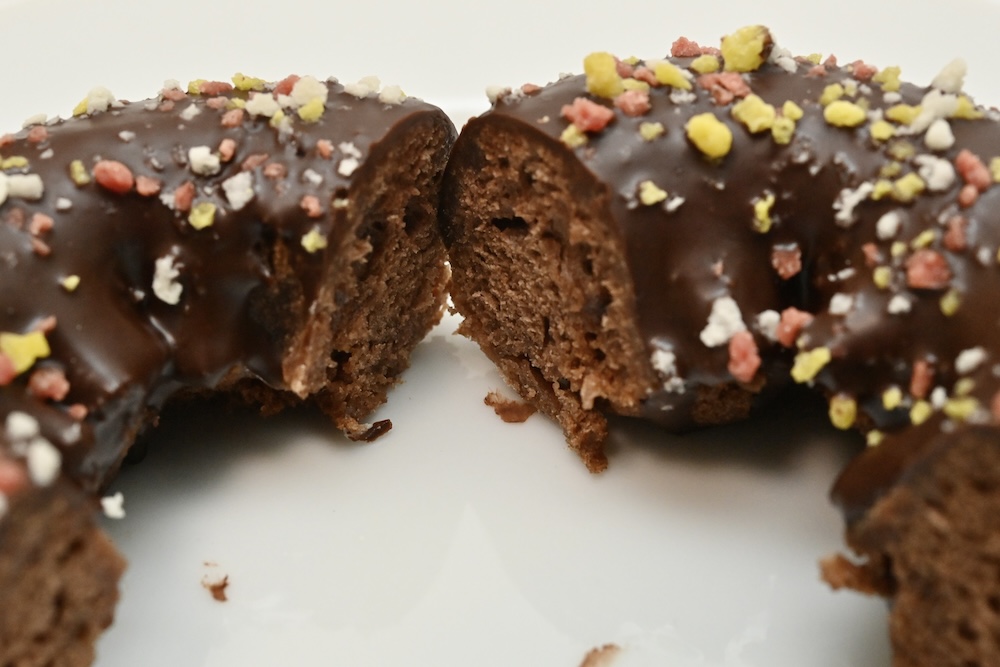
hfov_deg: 33.4
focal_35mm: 60
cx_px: 500
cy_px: 334
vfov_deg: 22.6
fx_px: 1667
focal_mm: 60
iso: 6400
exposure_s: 1/160
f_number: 14
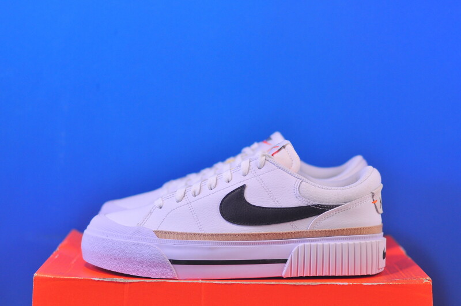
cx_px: 230
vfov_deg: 18.1
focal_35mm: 75
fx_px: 959
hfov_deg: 27.0
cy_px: 153
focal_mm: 50
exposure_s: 1/320
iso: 250
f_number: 2.5
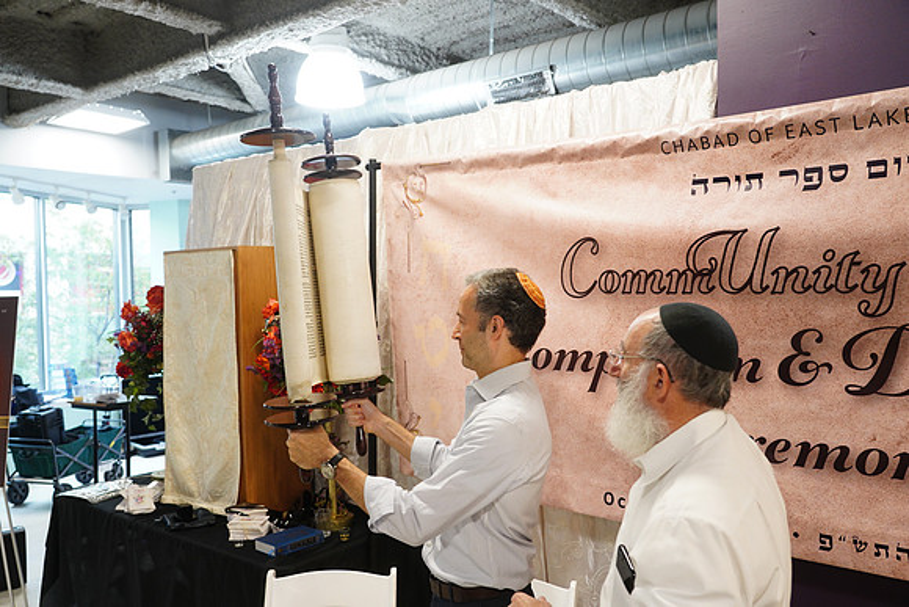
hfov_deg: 61.9
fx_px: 758
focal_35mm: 30
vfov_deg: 43.6
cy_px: 304
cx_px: 454
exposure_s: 1/100
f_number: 4.5
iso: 2000
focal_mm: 30
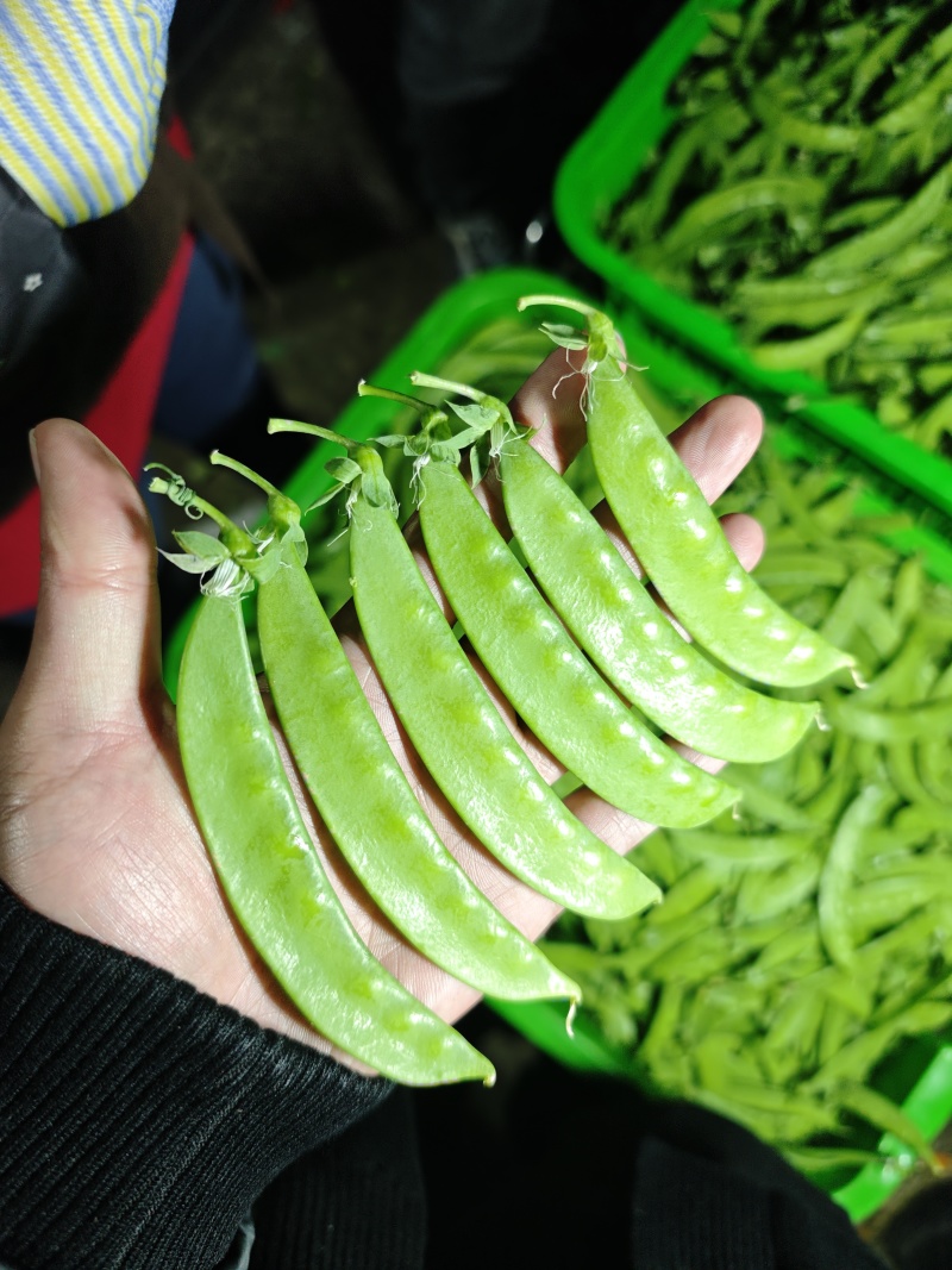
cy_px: 635
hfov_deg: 58.9
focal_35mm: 23
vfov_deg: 73.9
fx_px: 844
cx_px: 476
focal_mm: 6.68
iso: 320
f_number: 1.44
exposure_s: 1/50
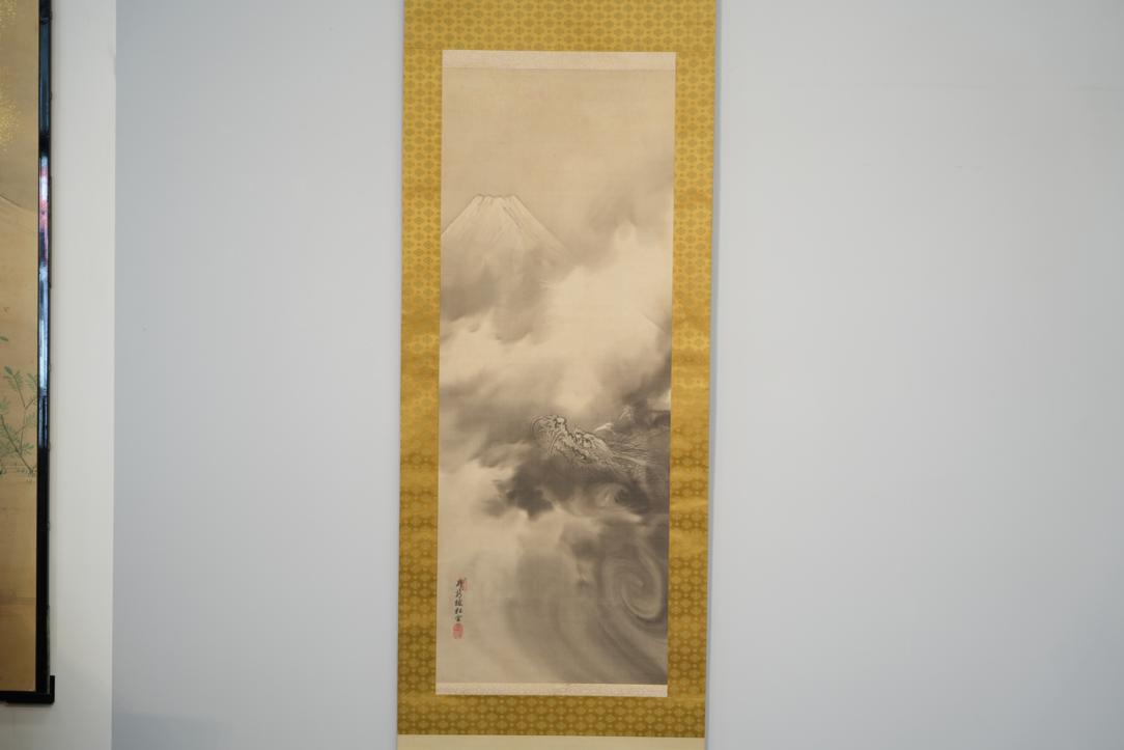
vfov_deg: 18.4
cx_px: 562
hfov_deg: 27.3
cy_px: 375
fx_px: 2311
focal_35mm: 74
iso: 640
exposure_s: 1/80
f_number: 4
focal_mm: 74
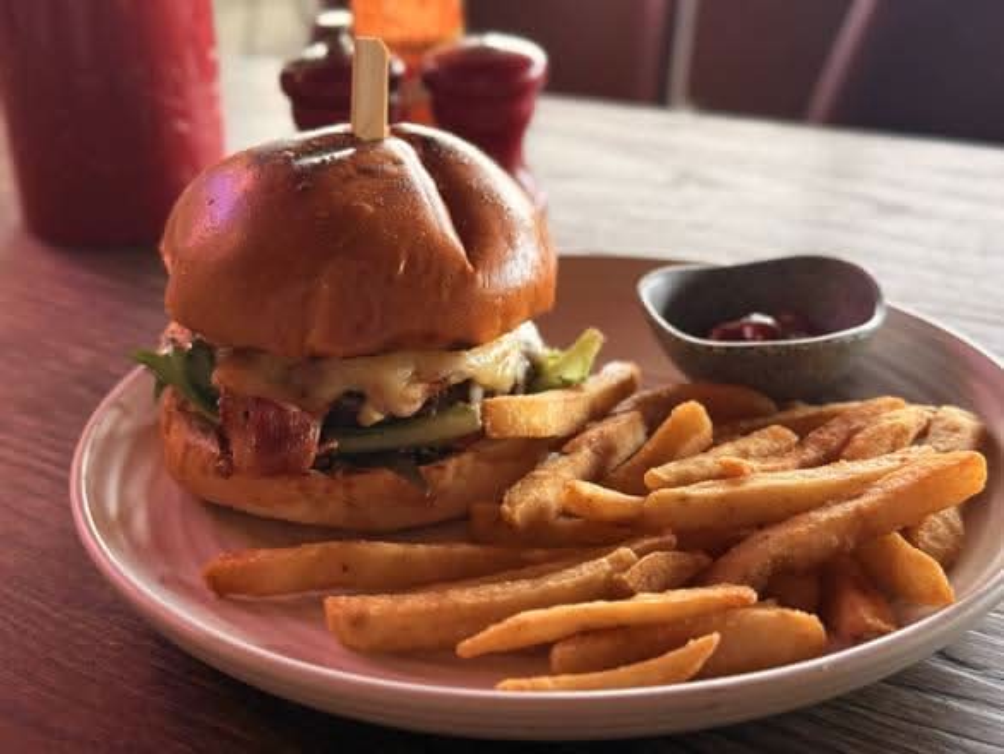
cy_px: 377
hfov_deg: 39.6
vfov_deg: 30.3
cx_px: 502
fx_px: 1393
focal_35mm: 48
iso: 100
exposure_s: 1/82
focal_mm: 6.76
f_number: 1.78
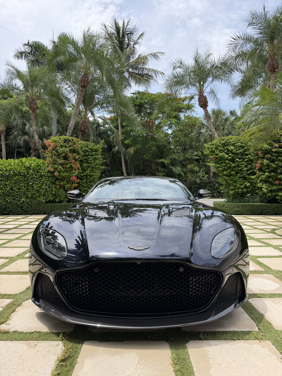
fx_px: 261
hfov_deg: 56.8
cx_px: 141
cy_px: 188
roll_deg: -0.2
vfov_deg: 71.6
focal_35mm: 24
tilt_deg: -1.5
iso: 100
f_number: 1.78
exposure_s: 1/2907
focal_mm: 6.76
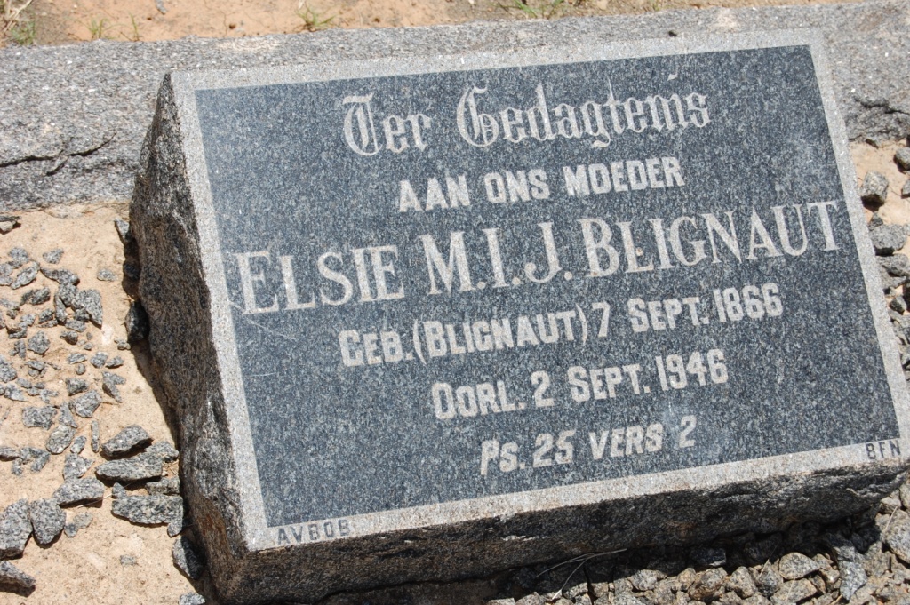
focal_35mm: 82
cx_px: 455
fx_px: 2084
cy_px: 302
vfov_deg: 16.5
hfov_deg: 24.6
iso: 200
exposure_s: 1/320
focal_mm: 55
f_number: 9
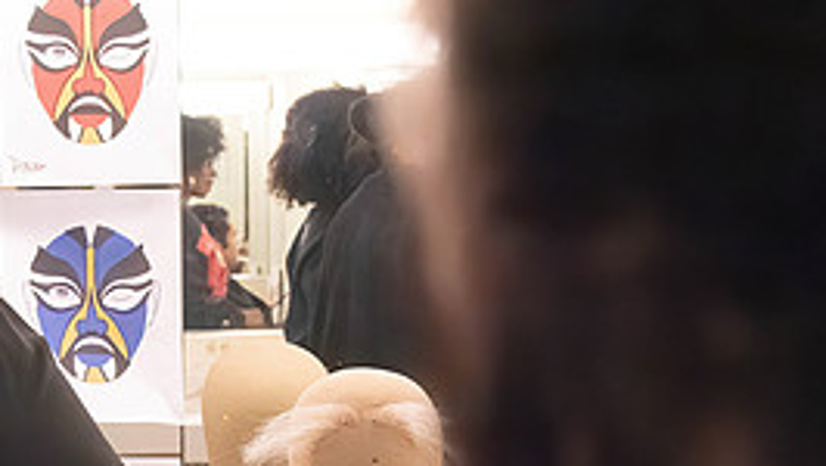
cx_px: 106
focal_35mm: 160
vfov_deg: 7.6
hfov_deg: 13.3
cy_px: 203
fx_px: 3506
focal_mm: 70
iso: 16000
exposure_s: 1/500
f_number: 11
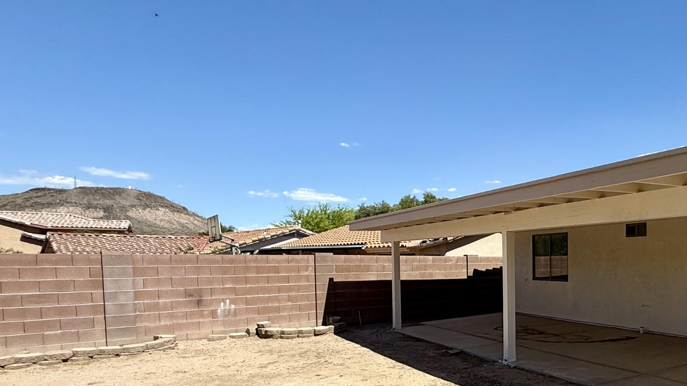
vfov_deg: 40.3
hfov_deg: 60.8
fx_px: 510
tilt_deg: -2.9
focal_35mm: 28
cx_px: 576
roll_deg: +0.0
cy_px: 290
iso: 50
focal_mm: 2.22
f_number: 2.2
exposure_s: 1/1698
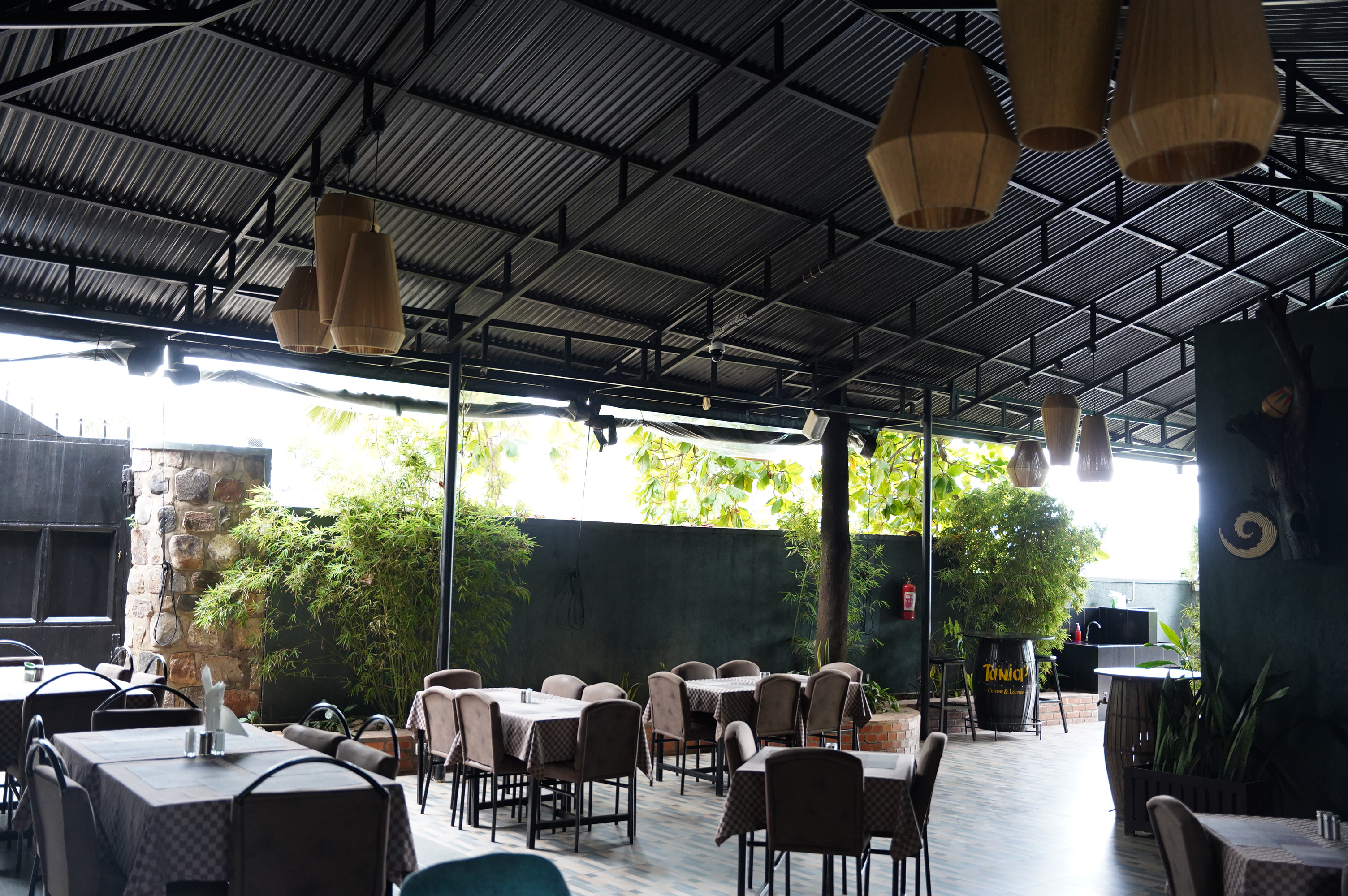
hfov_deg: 58.9
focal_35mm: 32
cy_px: 448
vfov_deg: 41.2
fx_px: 1193
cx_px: 674
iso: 2000
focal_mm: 31.9
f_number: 2.8
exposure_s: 1/160
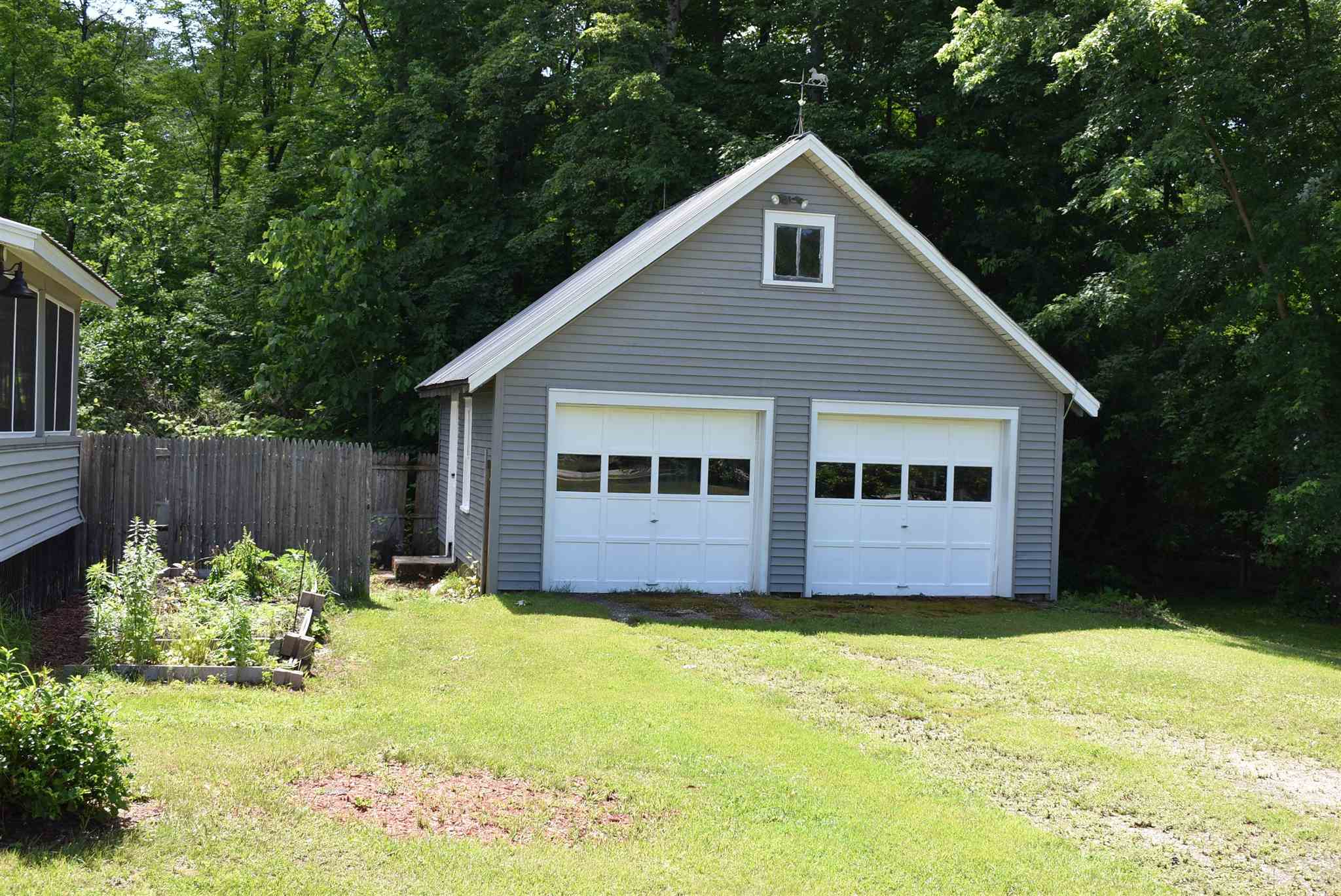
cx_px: 670
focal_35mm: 40
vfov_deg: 33.1
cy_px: 448
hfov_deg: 47.9
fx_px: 1509
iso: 200
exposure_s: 1/250
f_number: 5.6
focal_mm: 27
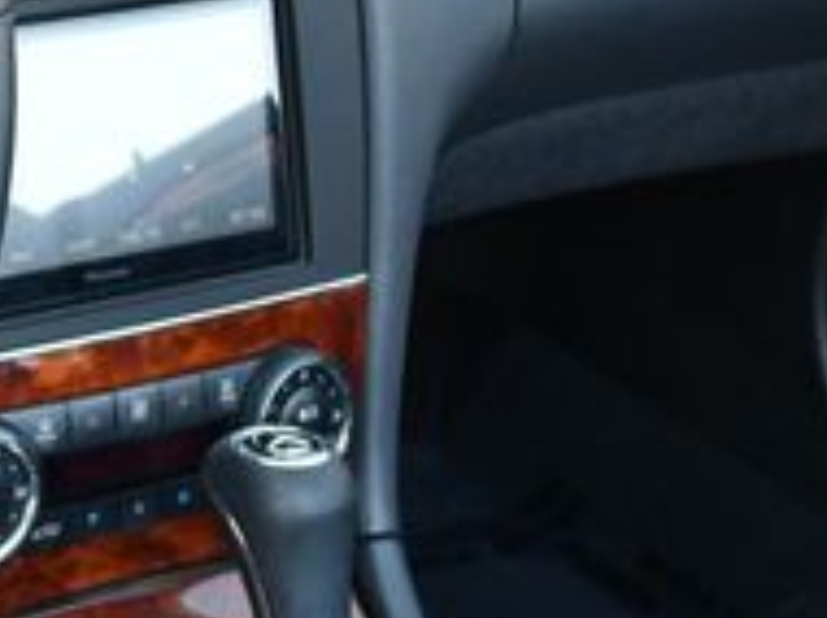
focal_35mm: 143
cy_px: 226
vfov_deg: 10.3
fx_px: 3412
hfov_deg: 12.9
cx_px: -518
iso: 800
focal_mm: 22
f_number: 4
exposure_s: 1/250
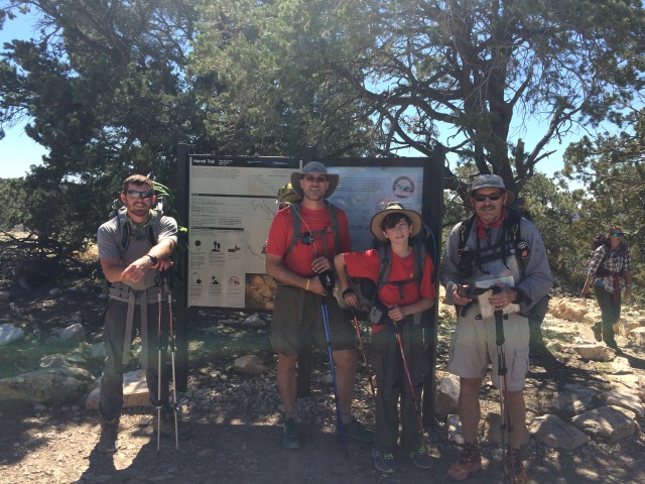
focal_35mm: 29
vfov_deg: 48.2
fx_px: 540
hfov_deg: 61.7
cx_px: 322
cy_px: 242
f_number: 2.2
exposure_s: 1/1140
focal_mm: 4.15
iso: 32
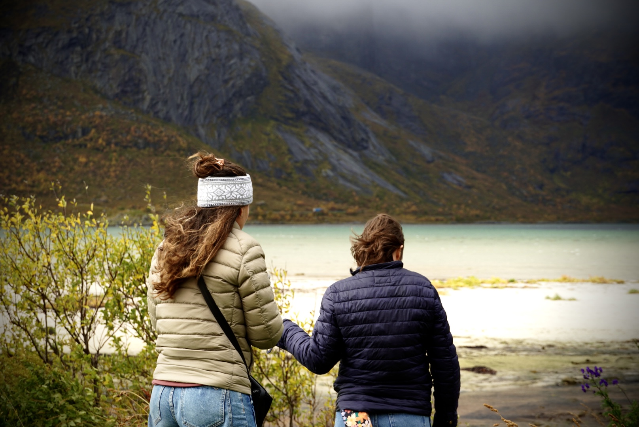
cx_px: 320
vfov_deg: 17.2
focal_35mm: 80
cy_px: 214
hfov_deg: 25.5
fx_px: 1412
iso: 100
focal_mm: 53
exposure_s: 1/100
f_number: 5.6
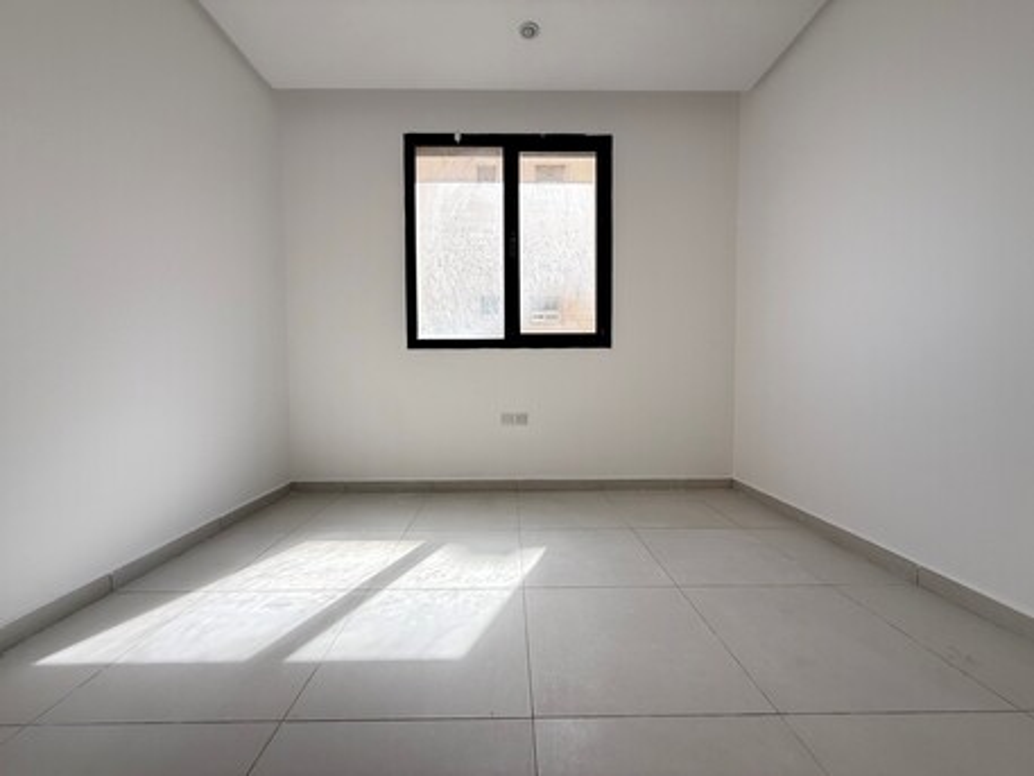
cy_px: 388
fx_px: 418
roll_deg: +0.2
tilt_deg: -1.3
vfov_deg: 85.7
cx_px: 517
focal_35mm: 14
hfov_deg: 102.0
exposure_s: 1/202
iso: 64
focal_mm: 2.22
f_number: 2.2
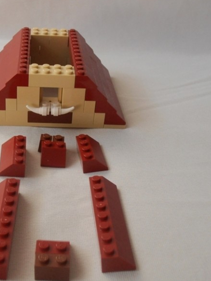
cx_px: 54
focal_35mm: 57
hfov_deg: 25.4
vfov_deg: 33.8
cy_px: 148
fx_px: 463
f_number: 3.9
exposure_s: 1/60
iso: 80
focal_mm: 6.61
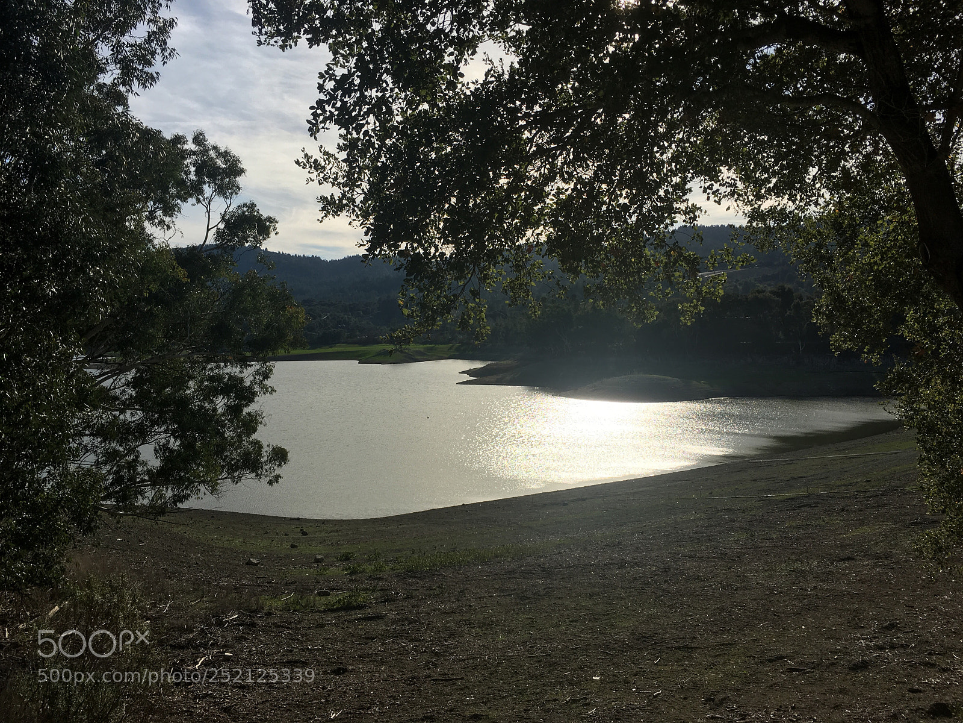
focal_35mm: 29
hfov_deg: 61.7
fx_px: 807
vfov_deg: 48.2
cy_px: 362
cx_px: 482
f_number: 2.2
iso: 25
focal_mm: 4.15
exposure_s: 1/2331
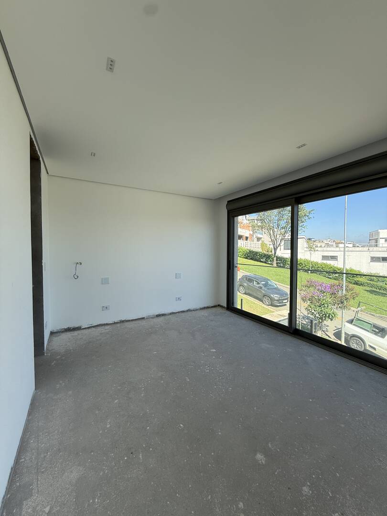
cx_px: 194
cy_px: 258
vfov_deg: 102.1
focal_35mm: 14
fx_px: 209
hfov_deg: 85.7
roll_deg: -1.7
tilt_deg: -1.5
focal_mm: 2.22
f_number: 2.2
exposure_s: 1/498
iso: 64
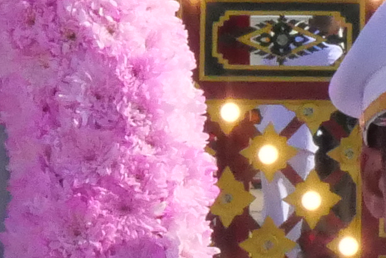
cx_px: -298
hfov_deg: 3.6
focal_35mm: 573
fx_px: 6151
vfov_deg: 2.4
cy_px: 590
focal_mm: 35
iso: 3200
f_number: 16
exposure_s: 1/2000
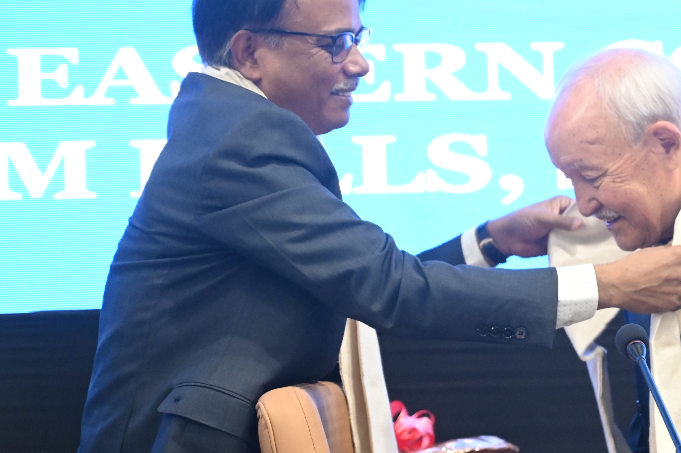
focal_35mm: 142
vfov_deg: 9.6
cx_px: 632
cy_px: 194
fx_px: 2685
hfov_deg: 14.3
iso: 5000
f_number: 4.5
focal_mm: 70
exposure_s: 1/125
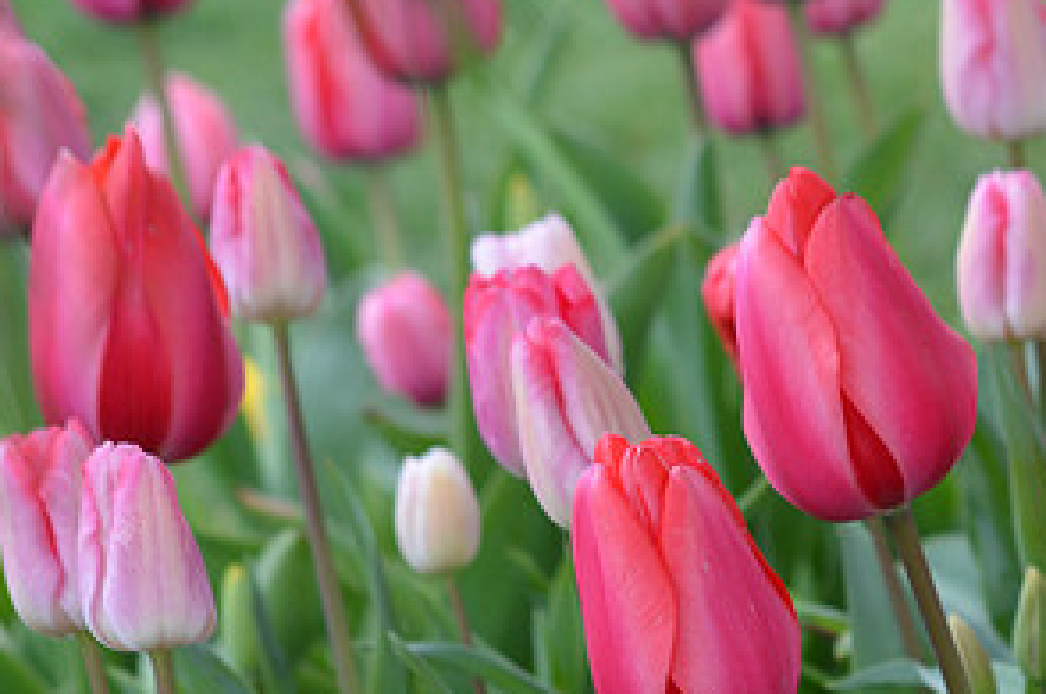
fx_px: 9428
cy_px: 630
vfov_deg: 4.2
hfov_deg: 6.3
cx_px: 982
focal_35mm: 325
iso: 400
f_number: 6.3
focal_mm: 110
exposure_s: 1/125
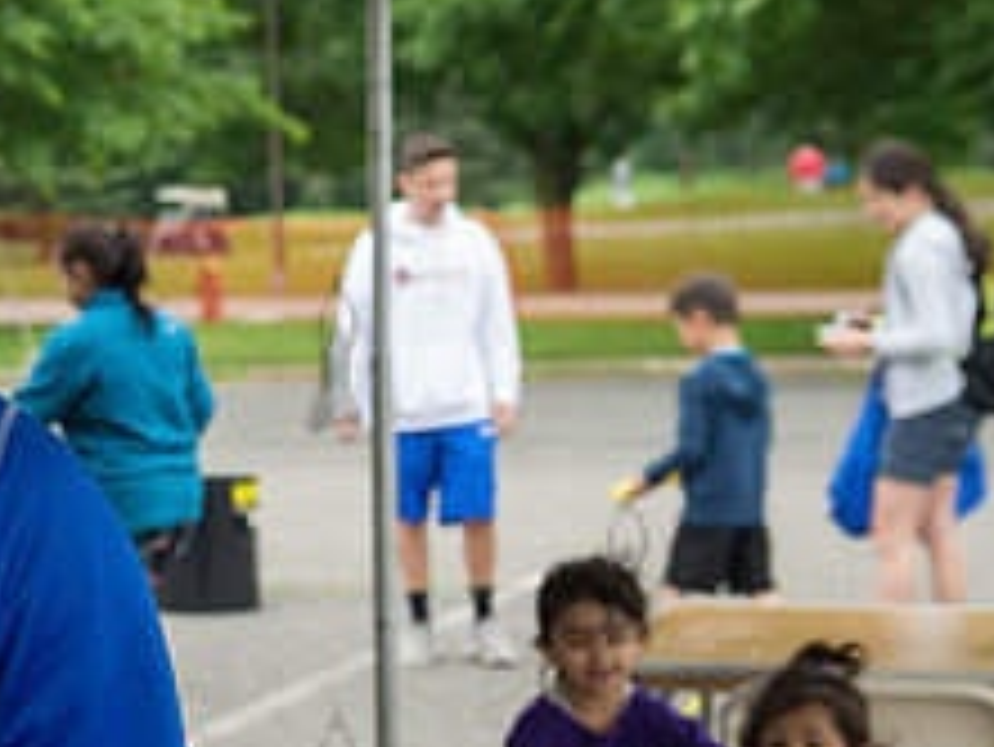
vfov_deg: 14.6
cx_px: -247
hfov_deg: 18.3
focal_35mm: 101
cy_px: 569
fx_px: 2902
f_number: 4.5
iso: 200
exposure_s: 1/320
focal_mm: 40
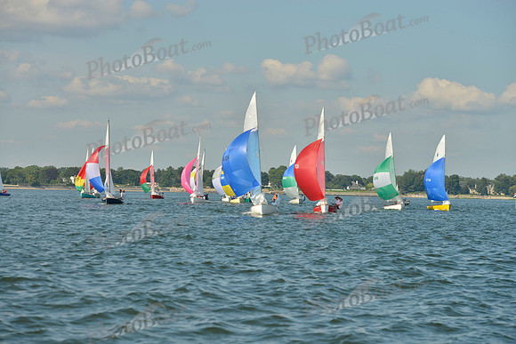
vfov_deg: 11.8
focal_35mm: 116
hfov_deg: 17.6
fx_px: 1663
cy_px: 172
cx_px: 258
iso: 200
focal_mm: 116
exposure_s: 1/1600
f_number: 6.3
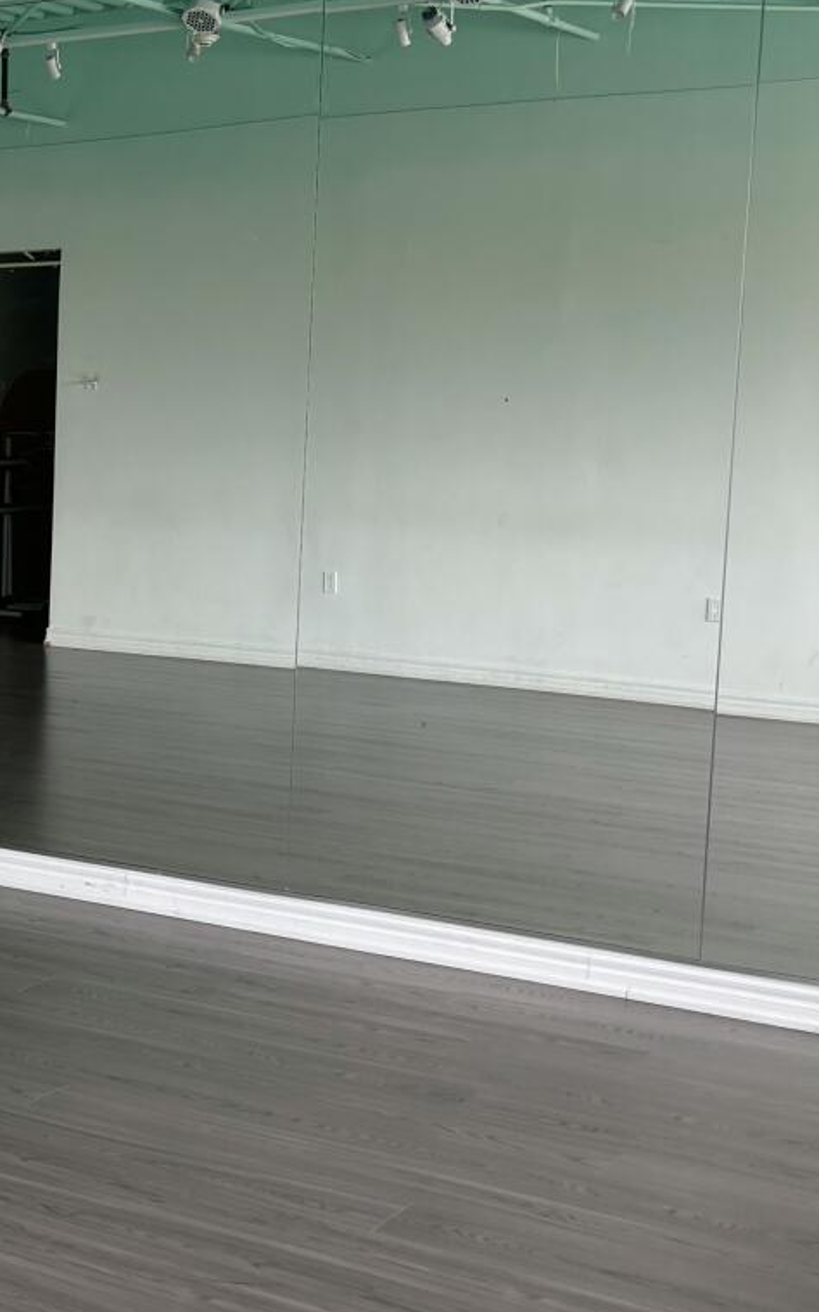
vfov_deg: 33.5
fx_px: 2180
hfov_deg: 18.8
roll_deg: -0.4
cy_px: 596
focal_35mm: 61
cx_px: -401
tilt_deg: -5.8
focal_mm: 5.96
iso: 64
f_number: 1.6
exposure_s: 1/121
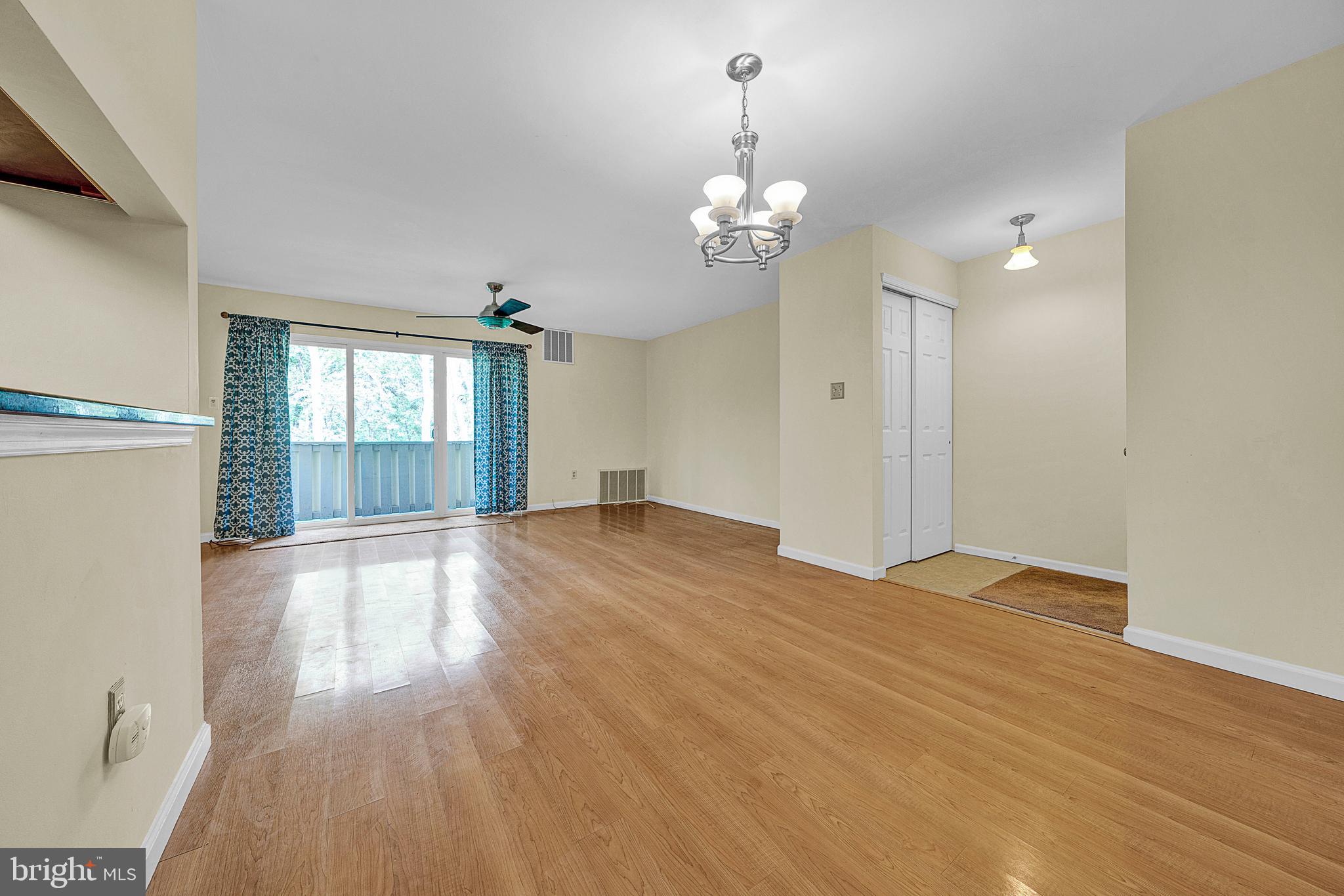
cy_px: 448
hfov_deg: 112.6
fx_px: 448
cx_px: 672
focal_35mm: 12
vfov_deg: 90.0
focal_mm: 12
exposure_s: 1/4
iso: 200
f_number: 8
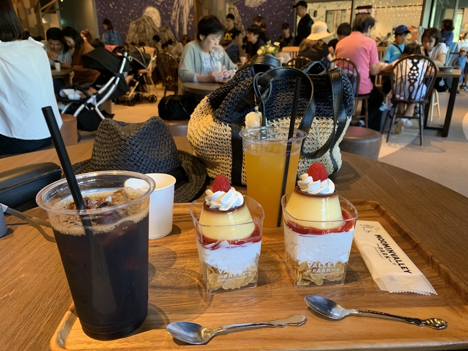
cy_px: 176
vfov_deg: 53.1
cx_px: 234
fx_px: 352
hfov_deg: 67.3
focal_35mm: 26
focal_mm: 4.25
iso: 160
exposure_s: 1/50
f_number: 1.8
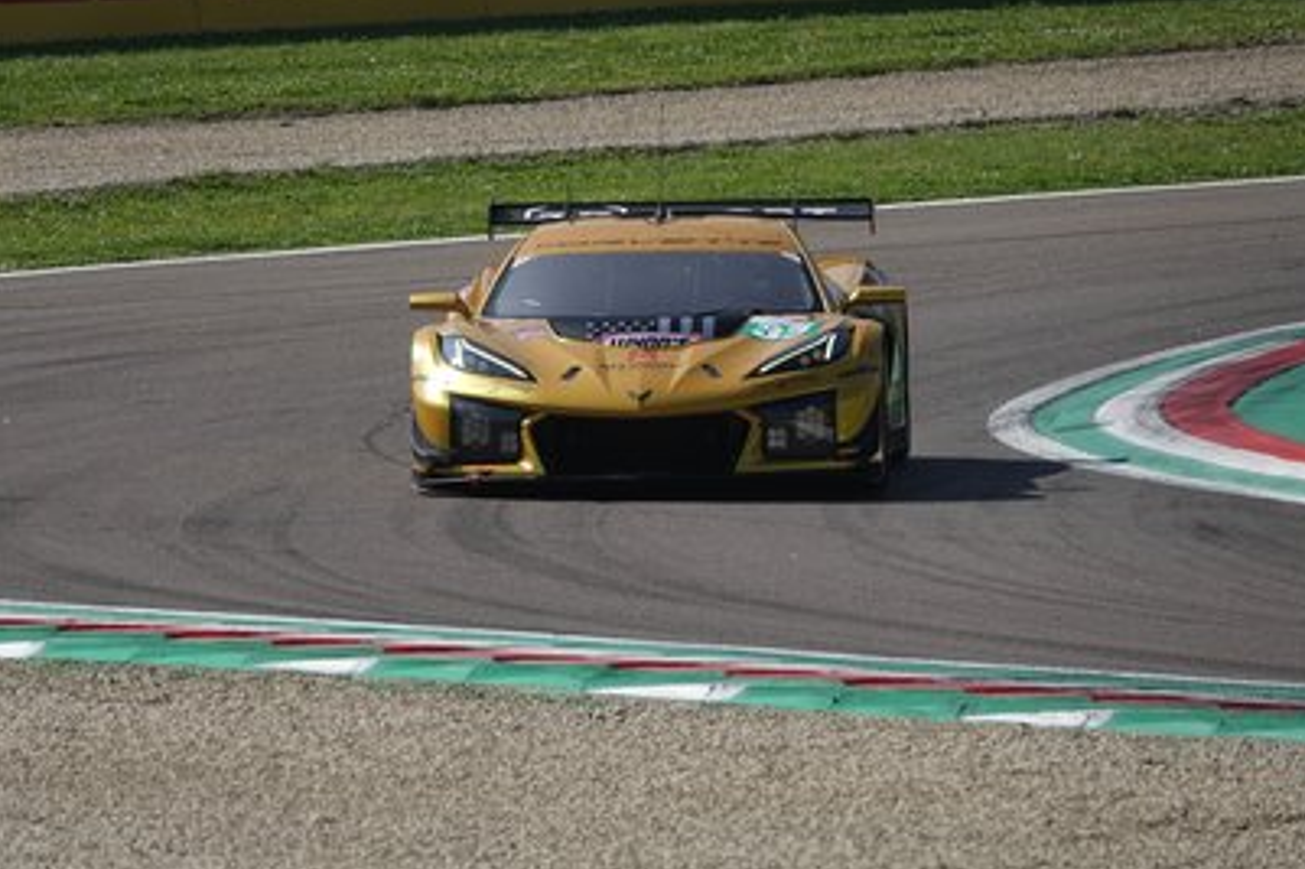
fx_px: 20327
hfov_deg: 3.7
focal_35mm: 561
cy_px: 443
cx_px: 674
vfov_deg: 2.4
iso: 100
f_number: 5
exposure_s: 1/800
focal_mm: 183.43
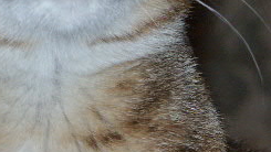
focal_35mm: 450
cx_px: 79
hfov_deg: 4.8
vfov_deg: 2.7
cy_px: 8
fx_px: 3235
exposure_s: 1/125
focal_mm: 40.09
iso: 200
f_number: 4
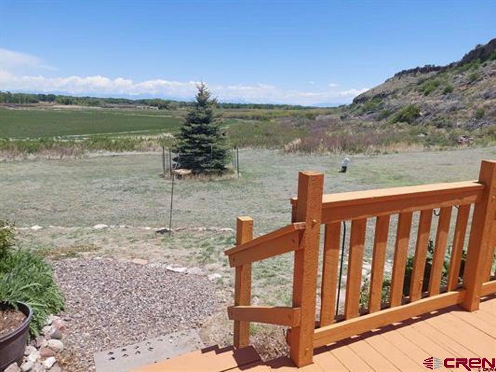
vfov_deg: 56.8
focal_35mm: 24
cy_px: 186
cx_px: 248
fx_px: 344
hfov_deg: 71.6
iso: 40
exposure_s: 1/1877
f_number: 1.8
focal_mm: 5.23
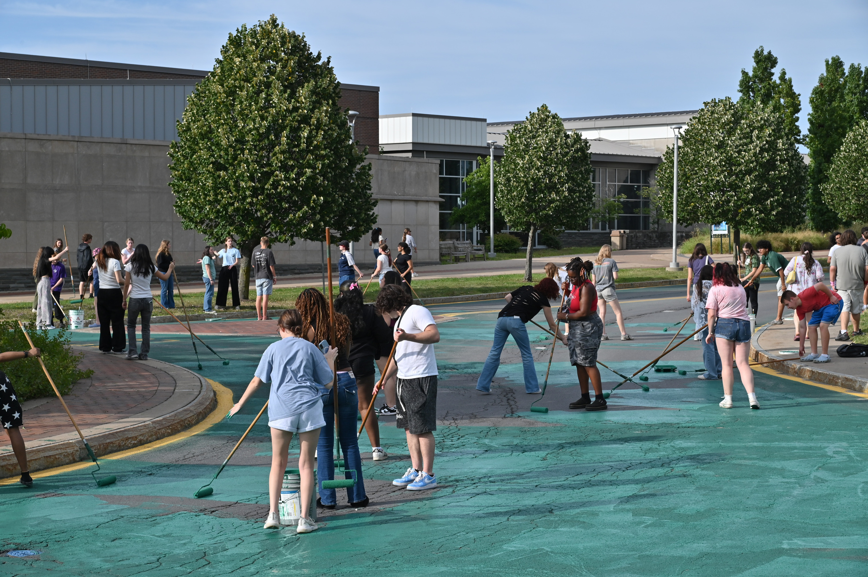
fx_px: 1687
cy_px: 288
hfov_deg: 28.9
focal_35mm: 70
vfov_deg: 19.4
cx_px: 434
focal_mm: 70
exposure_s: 1/500
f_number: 11
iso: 250
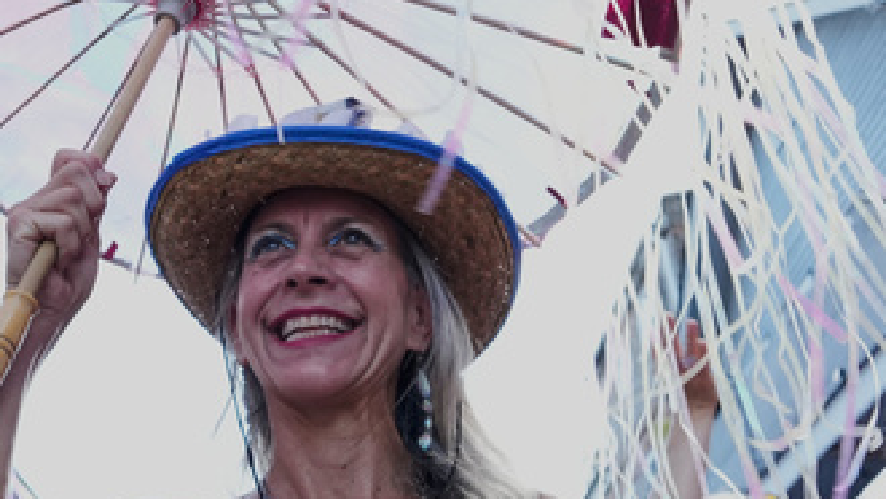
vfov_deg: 23.1
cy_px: 287
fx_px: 1222
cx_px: 236
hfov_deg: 38.9
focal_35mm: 52
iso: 640
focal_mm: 16
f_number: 4.5
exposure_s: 1/250
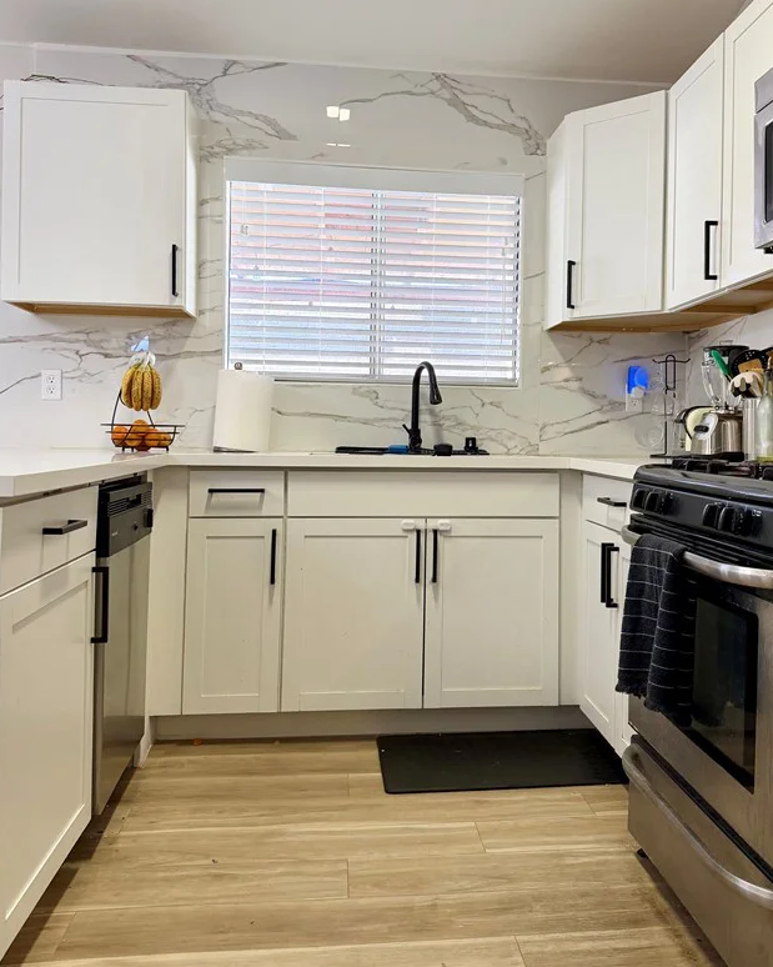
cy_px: 419
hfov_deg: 46.9
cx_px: 451
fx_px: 887
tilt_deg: +0.8
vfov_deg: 57.0
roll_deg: -1.2
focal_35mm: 31
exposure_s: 1/120
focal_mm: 6.76
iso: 200
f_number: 1.78
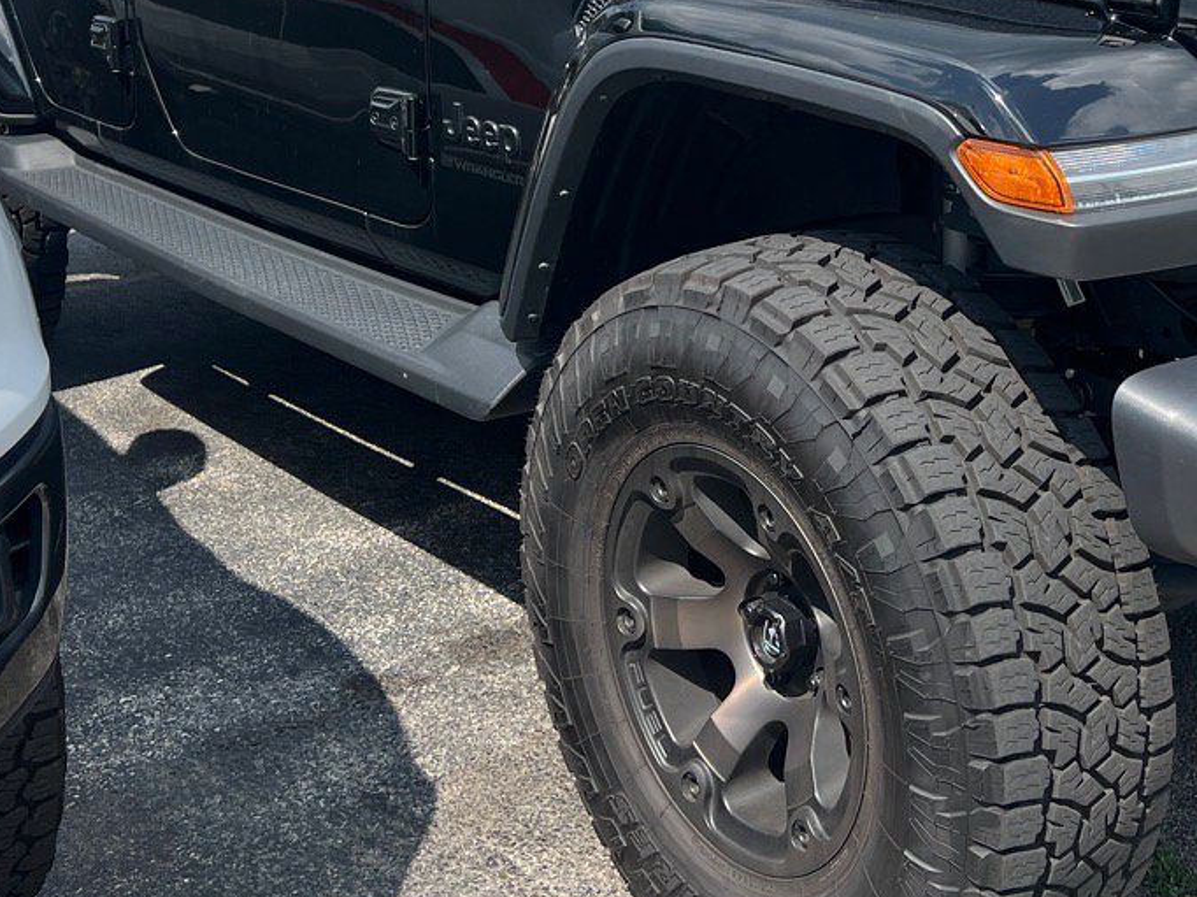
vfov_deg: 22.9
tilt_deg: -12.4
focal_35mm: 61
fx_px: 2109
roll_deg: +3.0
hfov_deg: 31.4
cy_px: -25
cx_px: 804
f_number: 1.5
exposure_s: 1/2513
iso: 50
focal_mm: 5.7
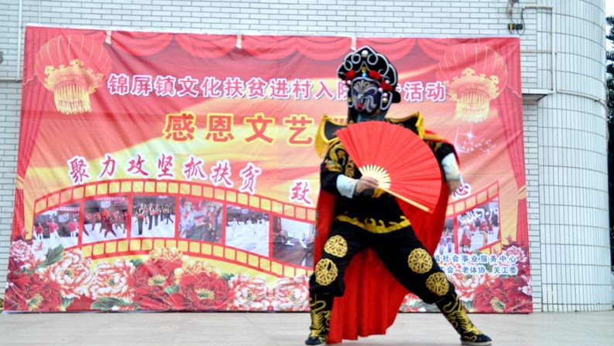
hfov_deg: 37.5
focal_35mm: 56
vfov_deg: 21.6
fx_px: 904
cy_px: 177
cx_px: 310
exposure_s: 1/160
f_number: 6.3
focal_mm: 35
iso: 200
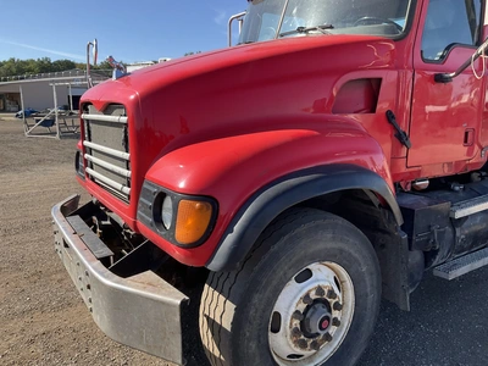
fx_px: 409
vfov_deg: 48.2
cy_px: 183
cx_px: 244
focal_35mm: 29
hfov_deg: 61.7
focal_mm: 3
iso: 25
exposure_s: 1/586
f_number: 1.8
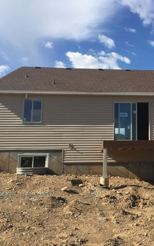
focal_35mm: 42
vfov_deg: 47.2
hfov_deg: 29.7
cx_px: 128
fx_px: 282
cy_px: 125
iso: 32
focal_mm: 4.15
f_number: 2.2
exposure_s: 1/1582
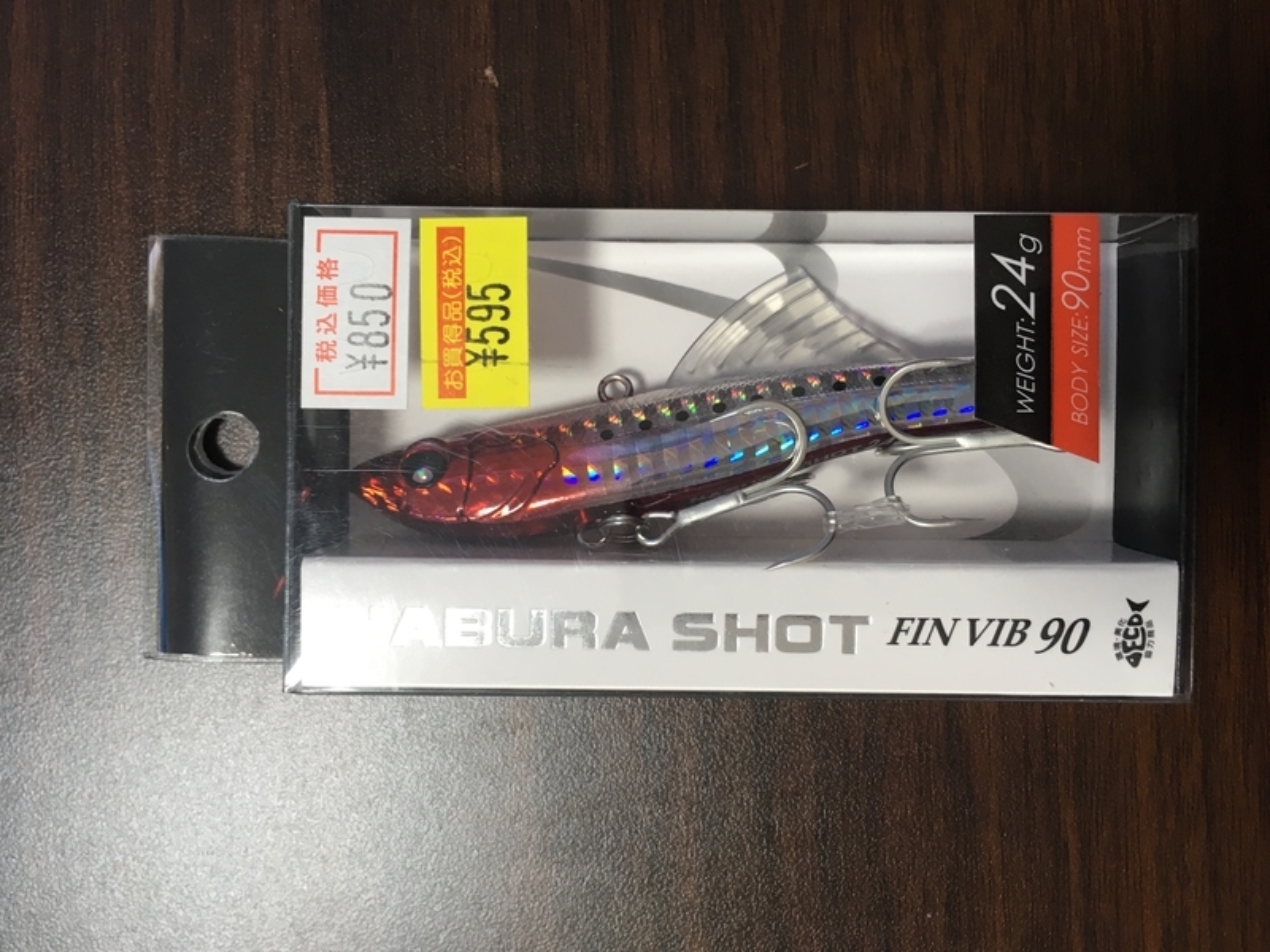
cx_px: 635
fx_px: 1064
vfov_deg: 48.2
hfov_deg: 61.7
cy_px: 476
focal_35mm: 29
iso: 64
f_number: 2.2
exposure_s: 1/30
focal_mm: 4.15
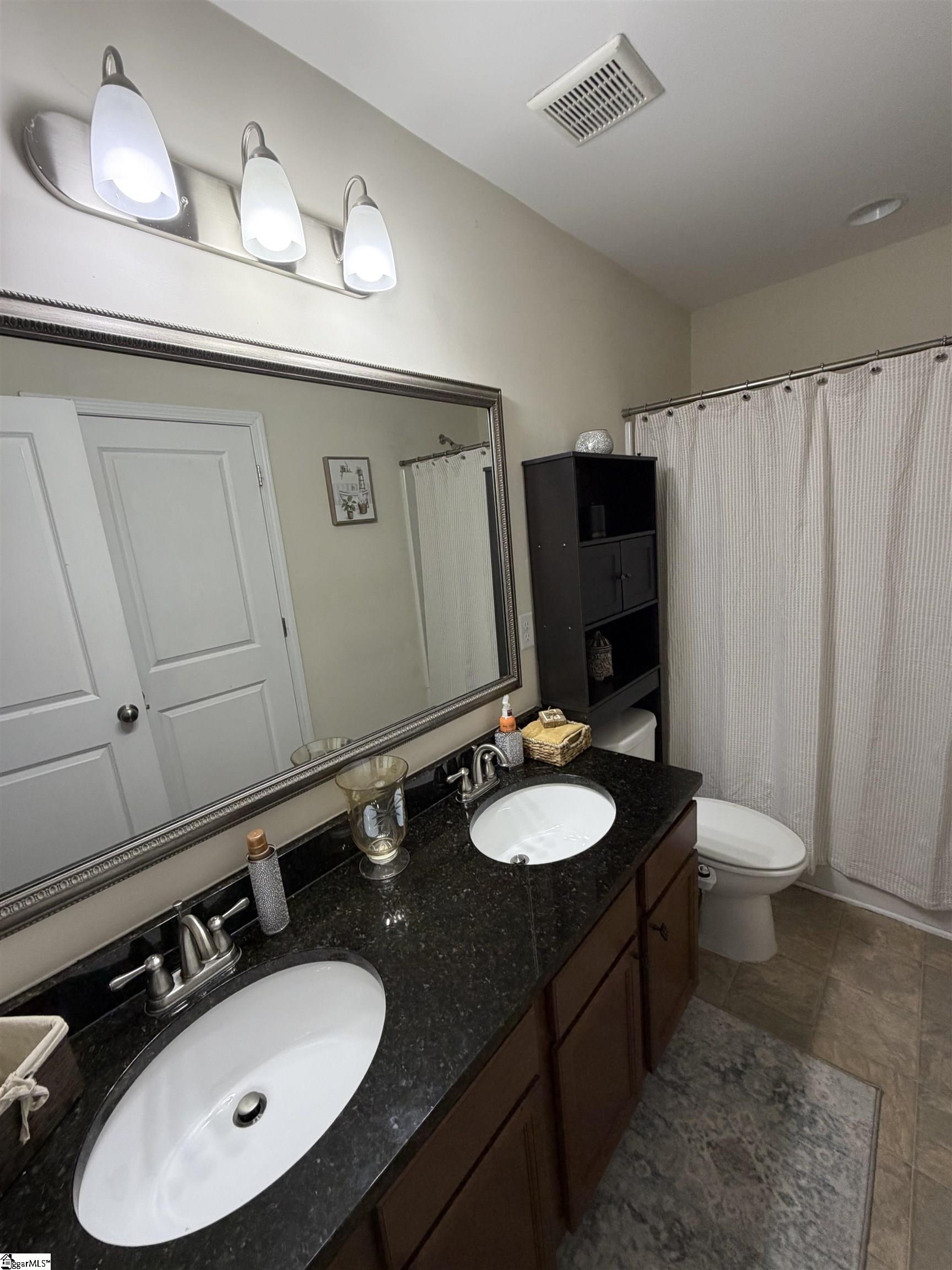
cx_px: 476
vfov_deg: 102.1
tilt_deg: -12.2
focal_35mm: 14
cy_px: 635
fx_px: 513
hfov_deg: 85.7
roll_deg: +5.3
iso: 200
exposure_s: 1/60
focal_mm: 2.22
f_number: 2.2
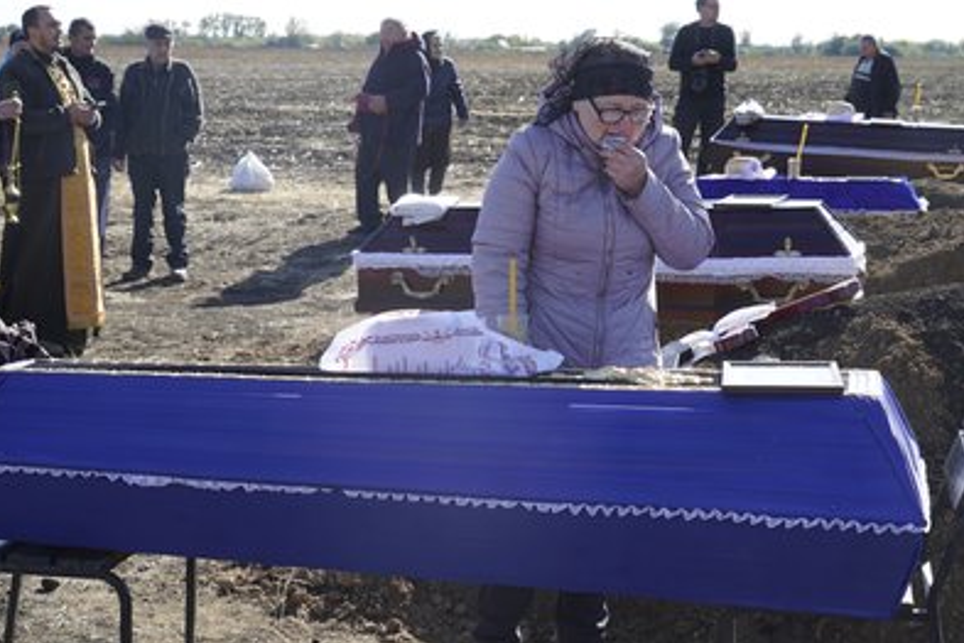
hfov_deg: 35.6
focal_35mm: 56
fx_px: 1499
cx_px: 478
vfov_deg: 24.2
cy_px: 325
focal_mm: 55
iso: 100
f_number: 9
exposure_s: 1/100
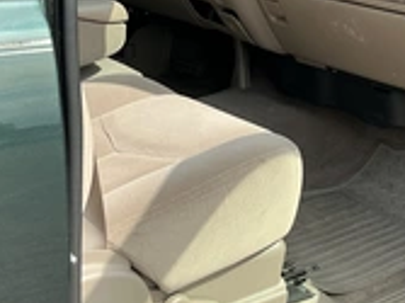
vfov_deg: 21.6
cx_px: 306
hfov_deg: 28.5
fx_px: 783
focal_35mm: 67
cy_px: 63
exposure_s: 1/657
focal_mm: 3
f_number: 1.8
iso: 25
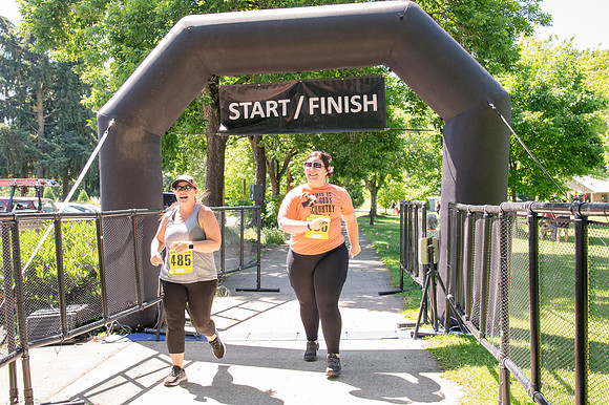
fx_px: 609
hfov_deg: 53.2
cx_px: 304
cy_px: 202
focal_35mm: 36
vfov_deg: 36.8
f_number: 4
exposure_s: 1/400
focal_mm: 24
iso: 500
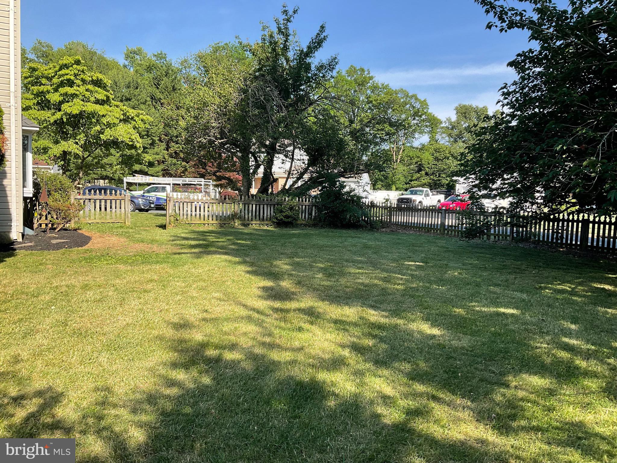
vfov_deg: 48.2
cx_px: 308
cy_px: 232
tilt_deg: -4.7
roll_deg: -1.0
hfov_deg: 61.7
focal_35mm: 29
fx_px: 517
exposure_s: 1/829
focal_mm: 3
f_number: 1.8
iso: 16
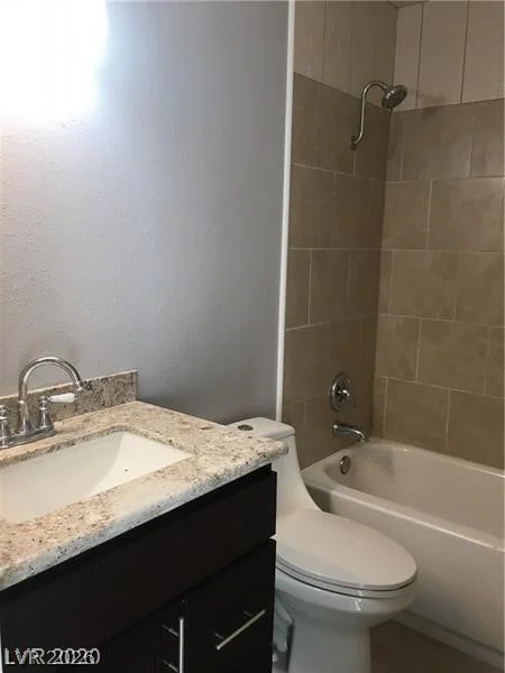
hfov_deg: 48.2
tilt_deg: -8.3
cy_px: 336
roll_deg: +0.4
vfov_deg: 61.7
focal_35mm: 29
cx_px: 252
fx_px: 564
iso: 32
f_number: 2.2
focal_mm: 4.15
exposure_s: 1/30
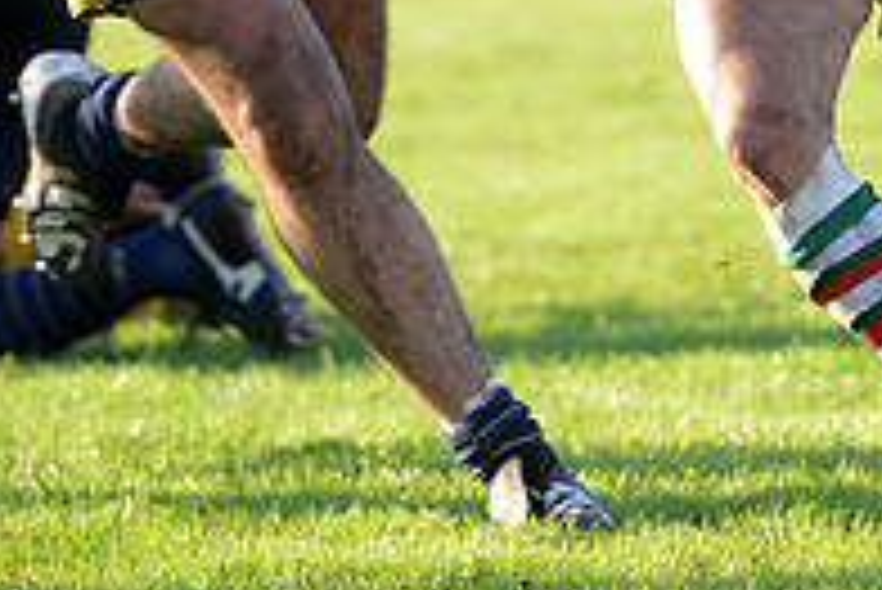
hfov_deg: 2.6
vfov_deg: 1.7
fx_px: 19589
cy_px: -254
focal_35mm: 799
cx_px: 405
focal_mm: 270
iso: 800
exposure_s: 1/640
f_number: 4
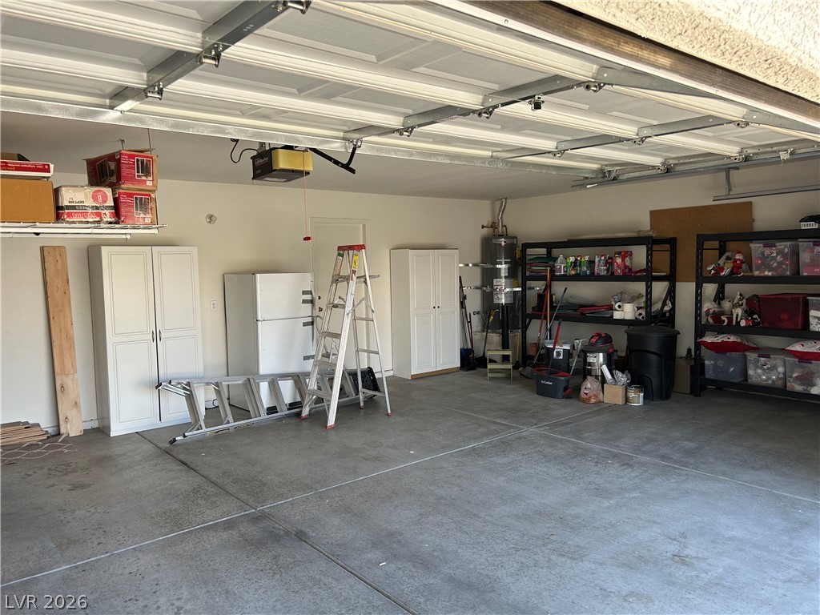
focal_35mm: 26
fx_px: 616
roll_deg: +2.1
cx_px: 410
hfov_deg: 67.3
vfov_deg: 53.1
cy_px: 308
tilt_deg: -4.7
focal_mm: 5.7
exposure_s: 1/250
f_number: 1.5
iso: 40
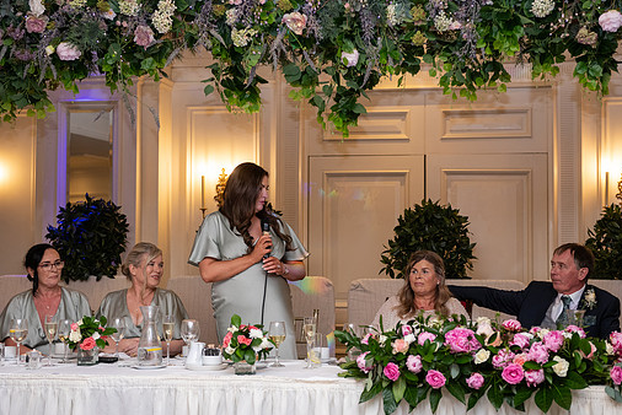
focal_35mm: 63
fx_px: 1089
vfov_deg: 21.6
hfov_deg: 31.8
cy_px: 203
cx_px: 347
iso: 640
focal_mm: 55
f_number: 3.5
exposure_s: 1/160
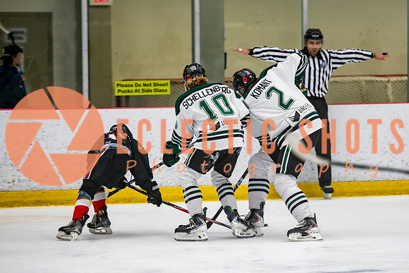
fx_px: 2582
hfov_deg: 9.1
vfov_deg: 6.1
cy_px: 153
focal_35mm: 227
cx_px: 253
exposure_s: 1/640
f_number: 3.2
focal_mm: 150
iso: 2000
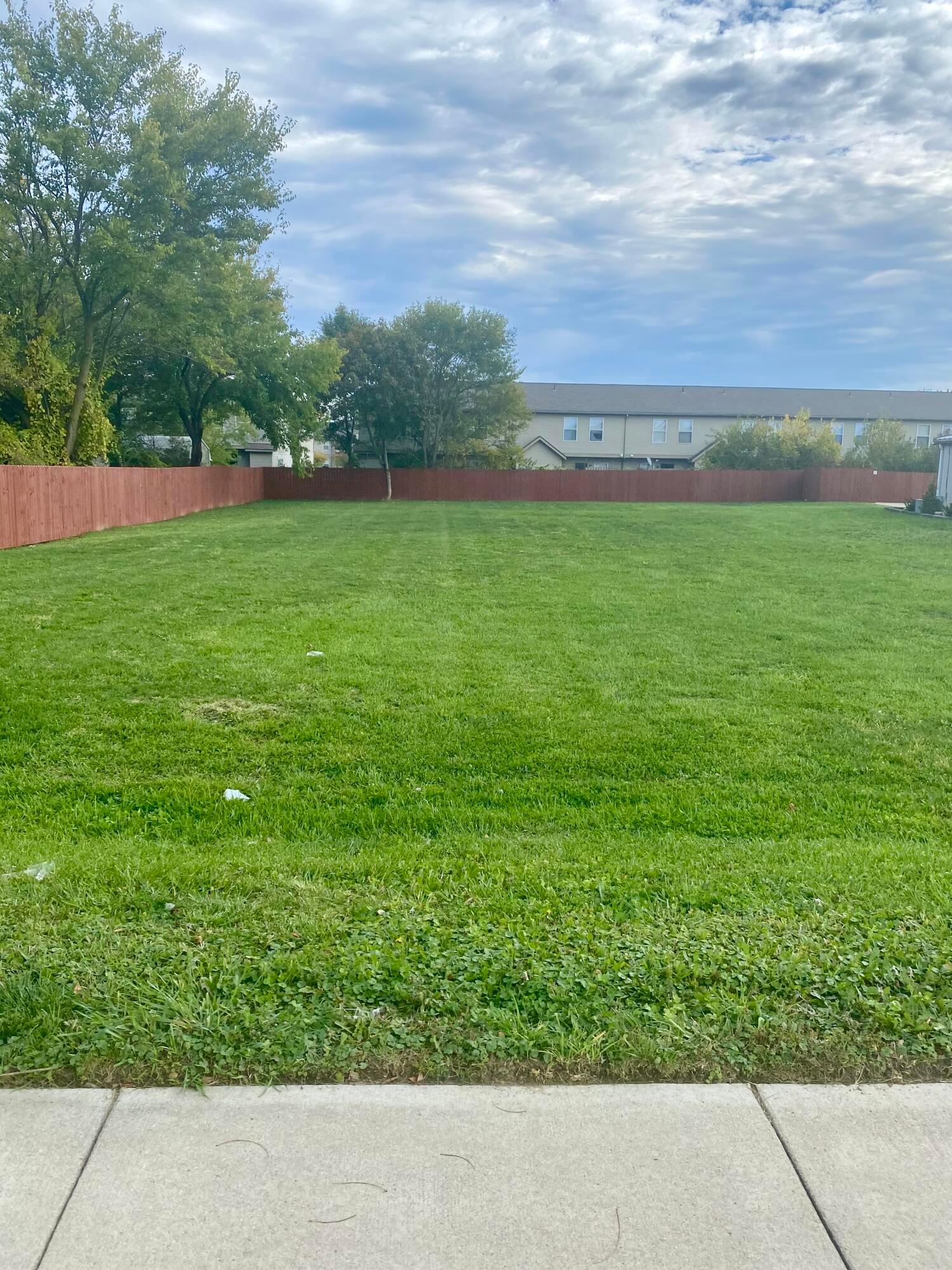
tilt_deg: -7.8
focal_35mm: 26
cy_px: 635
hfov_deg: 53.1
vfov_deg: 67.3
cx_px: 476
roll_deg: -0.1
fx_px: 953
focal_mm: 4.25
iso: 32
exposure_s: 1/1727
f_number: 1.8
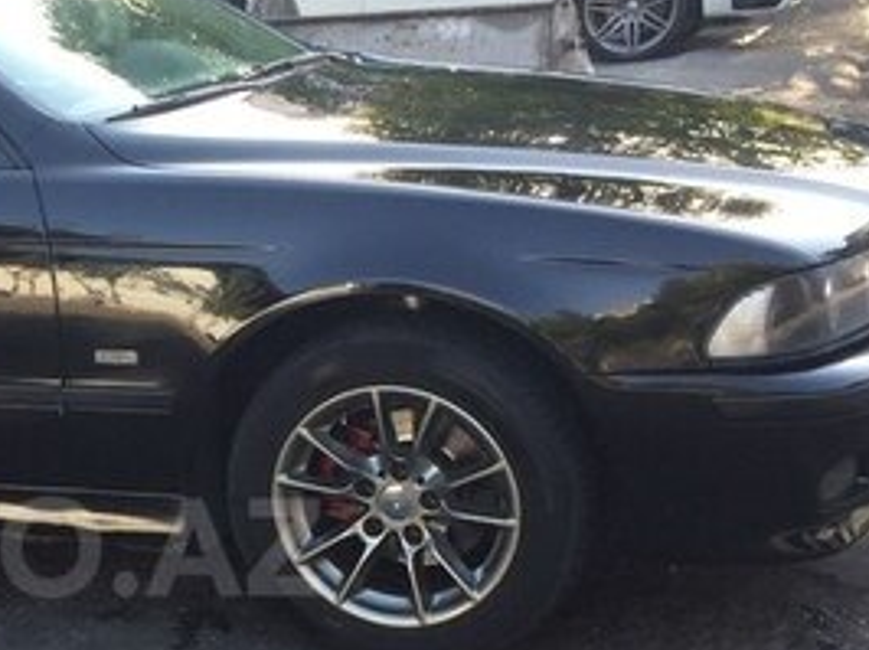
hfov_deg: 25.6
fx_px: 1806
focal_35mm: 72
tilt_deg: -15.4
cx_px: -13
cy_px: 547
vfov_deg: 20.1
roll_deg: +1.4
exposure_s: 1/186
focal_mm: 4.15
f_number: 2.2
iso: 32
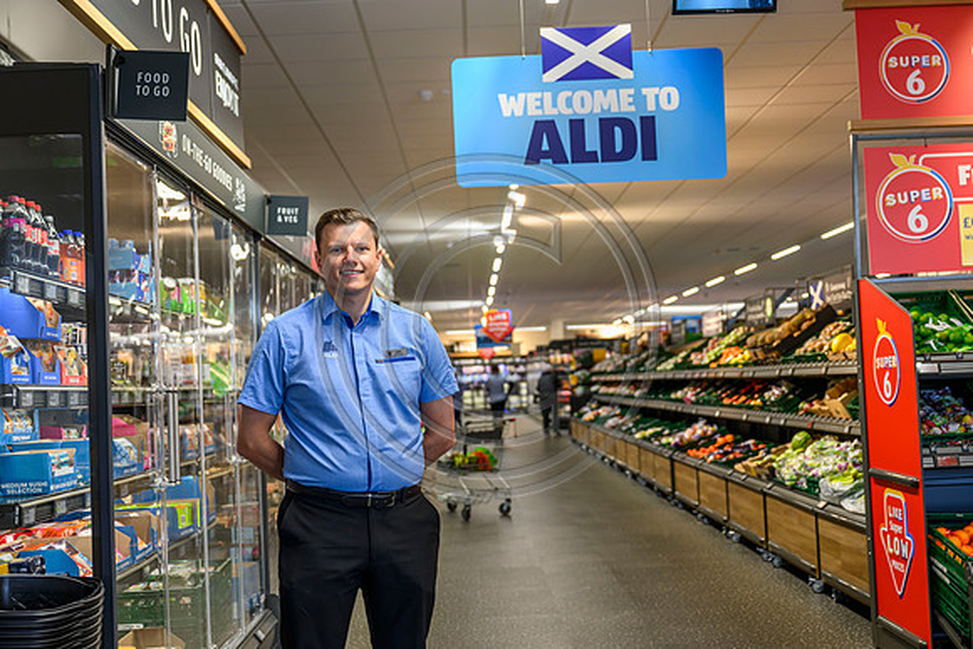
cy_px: 324
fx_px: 1135
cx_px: 486
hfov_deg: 46.4
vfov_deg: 31.9
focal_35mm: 42
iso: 640
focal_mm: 42
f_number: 3.2
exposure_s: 1/125
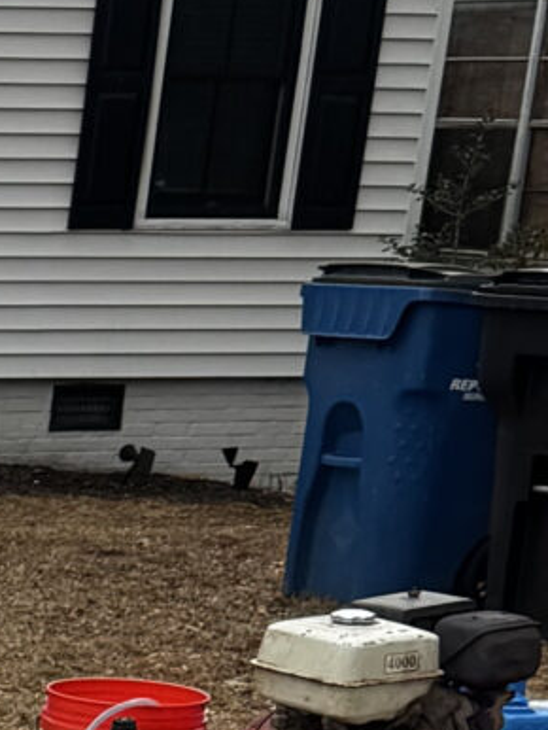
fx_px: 3352
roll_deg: -1.7
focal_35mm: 159
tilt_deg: -16.4
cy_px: 1212
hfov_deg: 7.8
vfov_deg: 11.7
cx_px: -1221
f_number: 1.78
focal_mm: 6.76
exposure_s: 1/3096
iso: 80
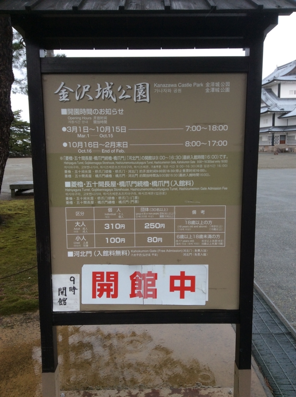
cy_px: 198
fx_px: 366
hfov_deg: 44.1
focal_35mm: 32
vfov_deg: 56.9
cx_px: 148
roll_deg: +0.4
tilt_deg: -7.9
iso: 32
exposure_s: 1/149
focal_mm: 3.3
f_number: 2.4
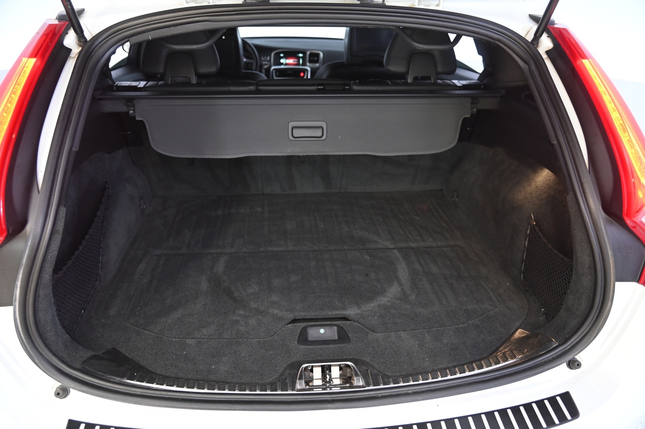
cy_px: 214
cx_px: 322
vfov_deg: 43.5
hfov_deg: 62.0
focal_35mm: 30
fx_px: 537
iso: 2000
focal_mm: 30
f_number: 4
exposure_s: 1/30
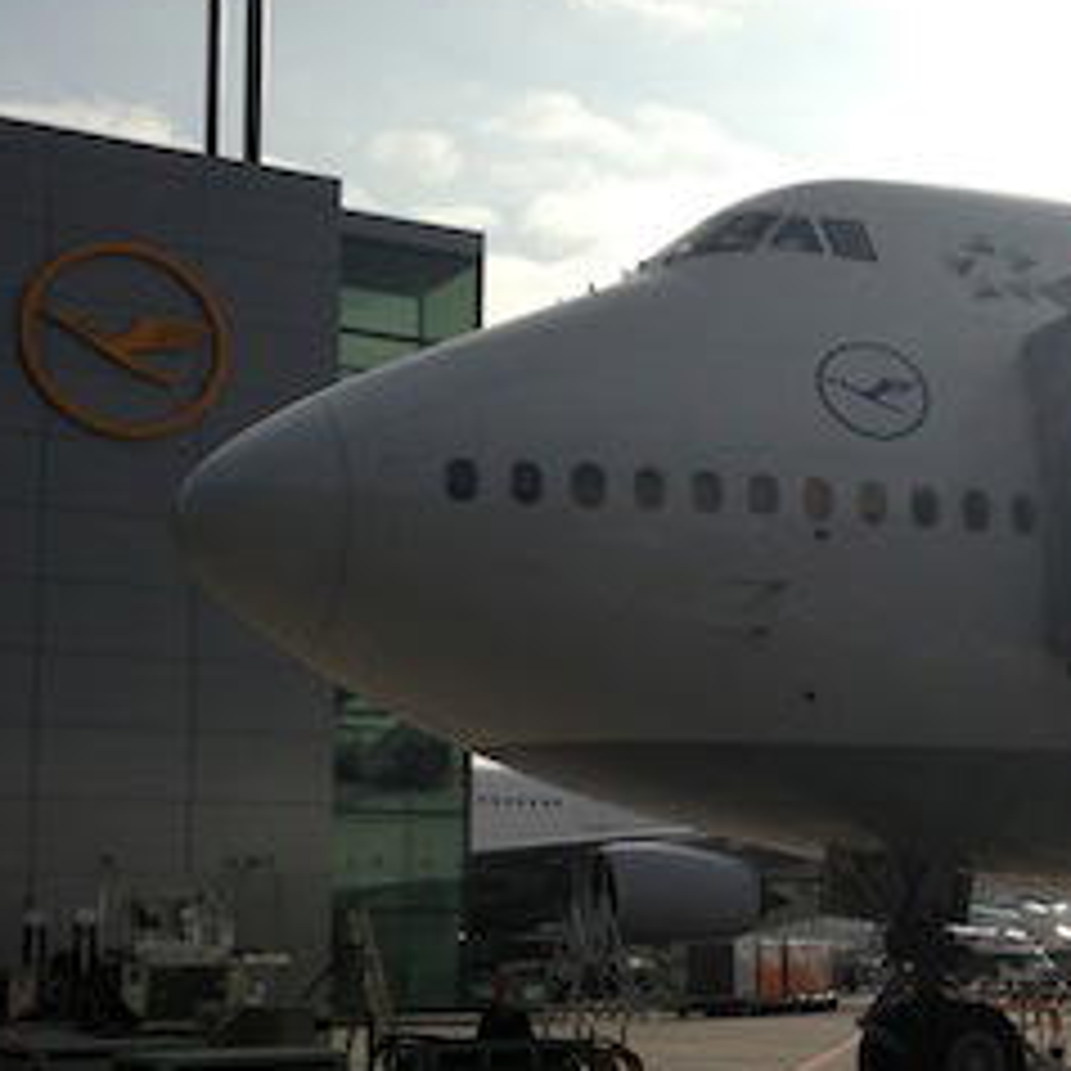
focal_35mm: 71
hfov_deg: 23.5
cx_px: 1004
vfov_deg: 24.3
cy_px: 628
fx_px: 2485
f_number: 2.4
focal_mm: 4.13
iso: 50
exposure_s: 1/4525
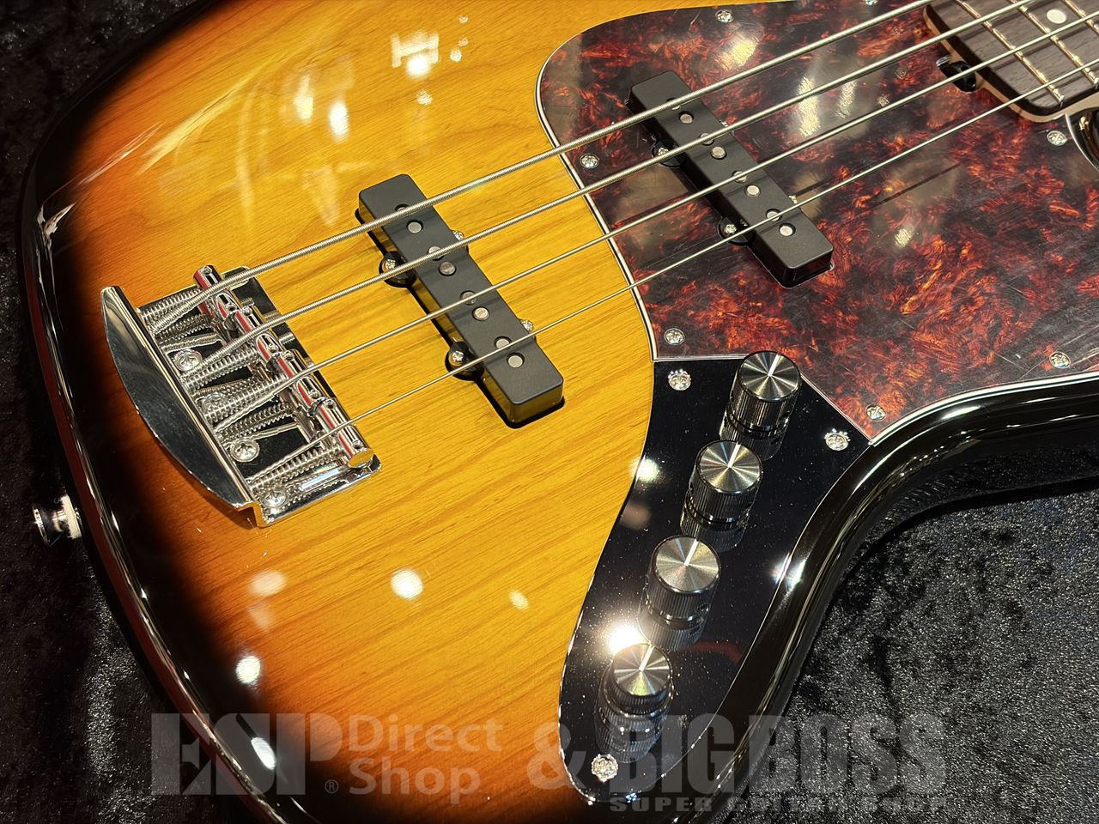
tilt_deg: -54.6
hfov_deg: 36.8
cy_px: 412
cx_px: 550
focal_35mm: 52
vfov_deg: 28.0
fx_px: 1651
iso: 200
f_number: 1.6
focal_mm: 5.96
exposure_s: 1/40
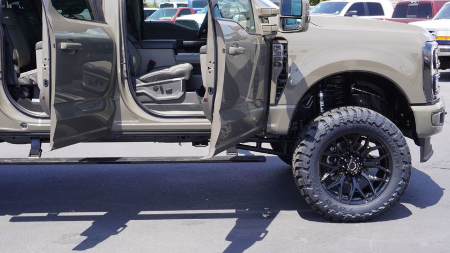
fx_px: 664
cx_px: 219
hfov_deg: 37.4
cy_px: 78
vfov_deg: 21.5
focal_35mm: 56
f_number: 8
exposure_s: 1/100
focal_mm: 29
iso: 100
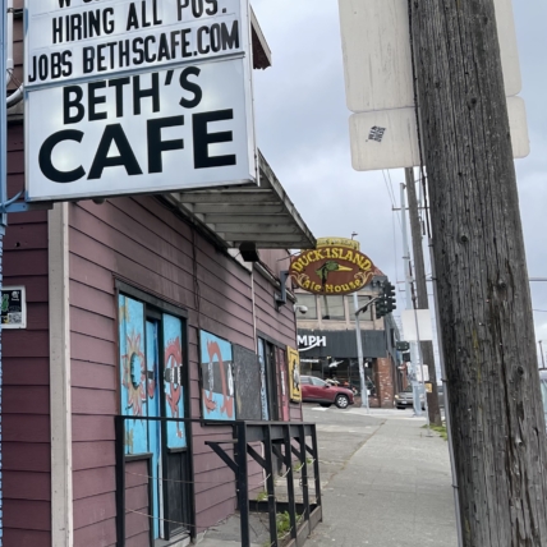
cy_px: 215
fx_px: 983
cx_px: -105
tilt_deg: +11.5
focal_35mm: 55
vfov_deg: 31.0
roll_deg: -2.1
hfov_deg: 27.5
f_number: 1.6
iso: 32
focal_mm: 4.2
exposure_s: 1/567
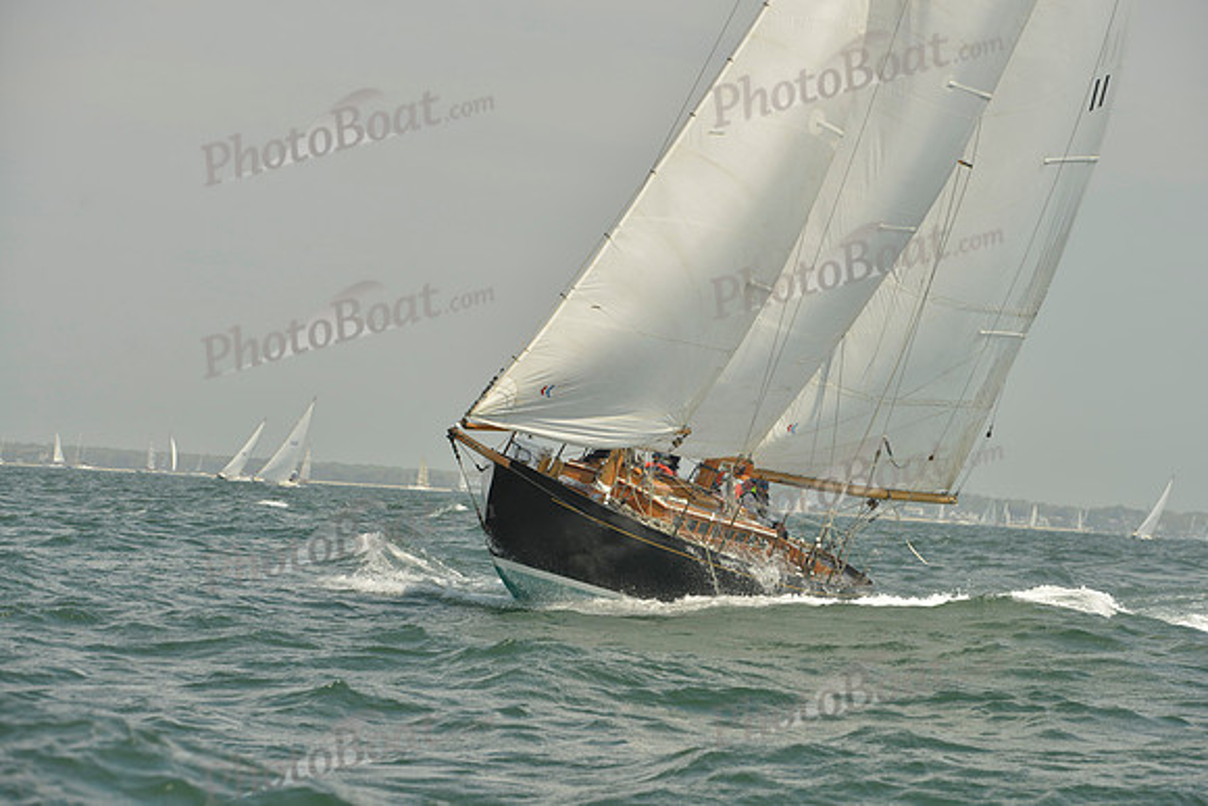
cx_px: 604
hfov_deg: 17.1
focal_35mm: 120
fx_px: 4027
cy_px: 403
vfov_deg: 11.4
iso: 200
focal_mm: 120
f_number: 8
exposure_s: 1/1250
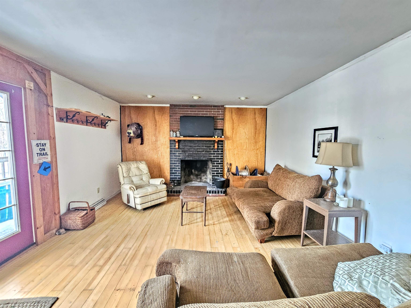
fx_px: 154
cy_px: 154
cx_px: 206
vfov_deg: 89.9
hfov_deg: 106.2
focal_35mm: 13
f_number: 2.2
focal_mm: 2.2
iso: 1000
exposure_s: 1/24
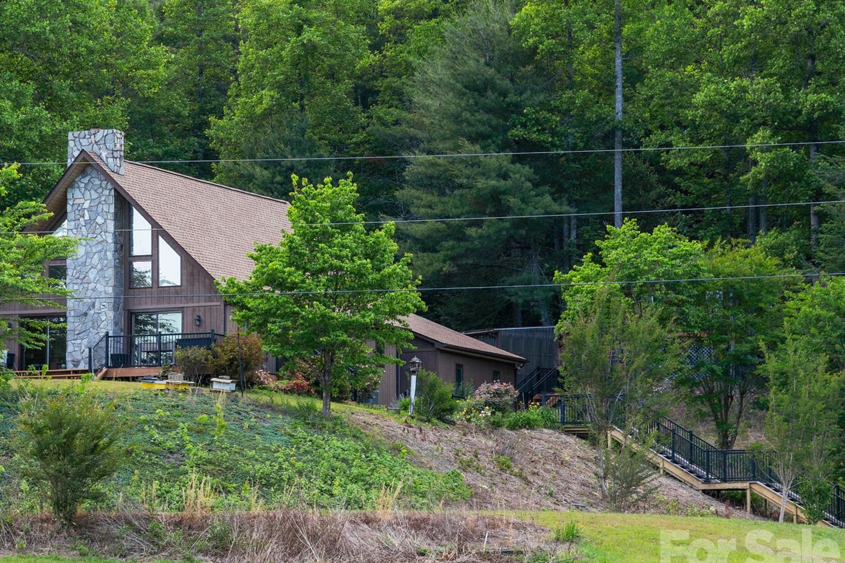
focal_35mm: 148
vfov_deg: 9.3
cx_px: 250
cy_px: 247
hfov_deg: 13.8
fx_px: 3473
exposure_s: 1/100
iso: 320
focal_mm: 105
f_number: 9
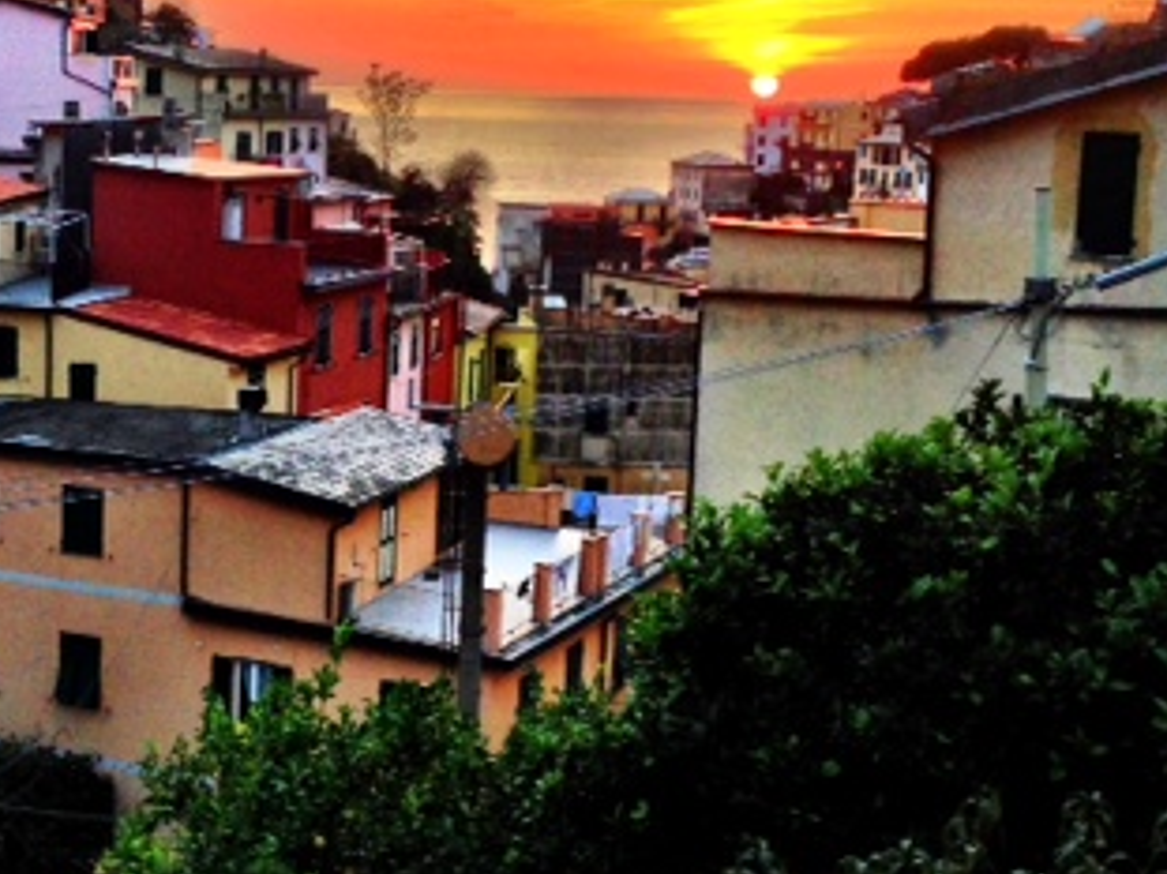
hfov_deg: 28.1
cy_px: 356
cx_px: 274
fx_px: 2292
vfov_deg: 21.6
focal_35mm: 68
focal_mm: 4.13
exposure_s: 1/60
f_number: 2.4
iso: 64
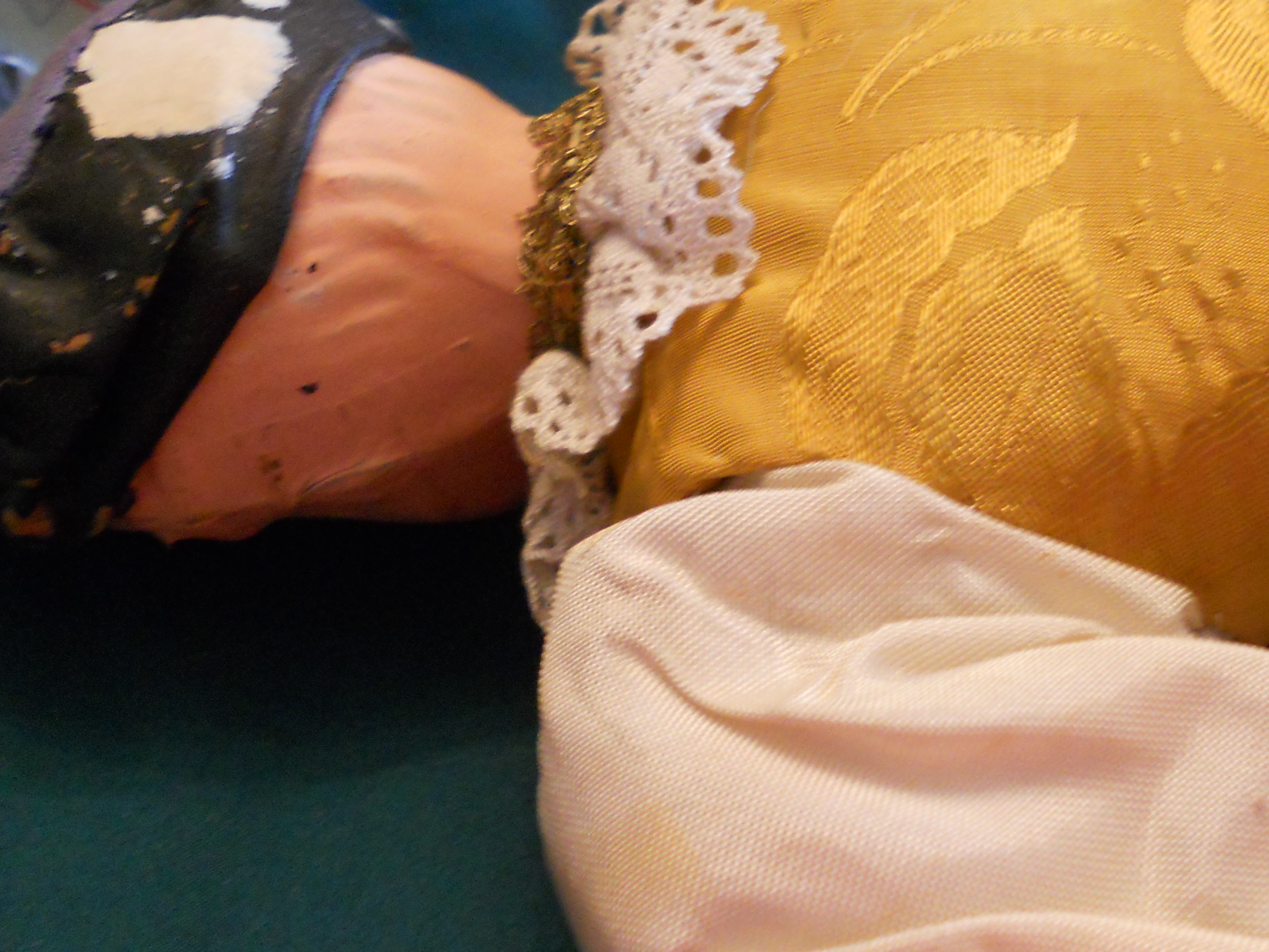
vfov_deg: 29.1
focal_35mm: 50
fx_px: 1833
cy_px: 402
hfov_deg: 37.9
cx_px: 812
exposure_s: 1/25
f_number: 3.5
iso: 400
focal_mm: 5.8
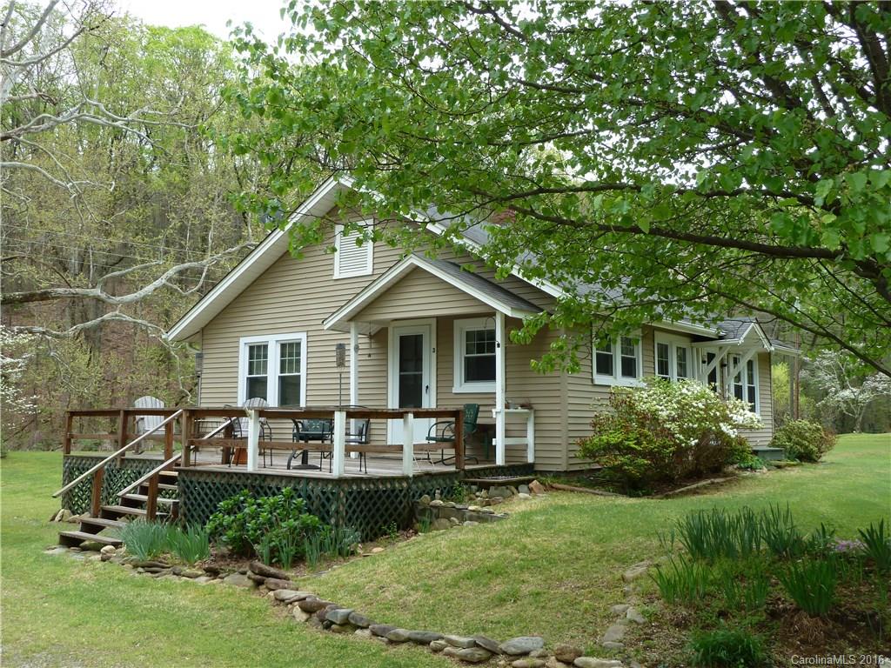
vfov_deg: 40.7
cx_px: 446
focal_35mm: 35
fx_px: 901
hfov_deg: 52.6
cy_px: 334
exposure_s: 1/60
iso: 80
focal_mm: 5.7
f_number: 3.5
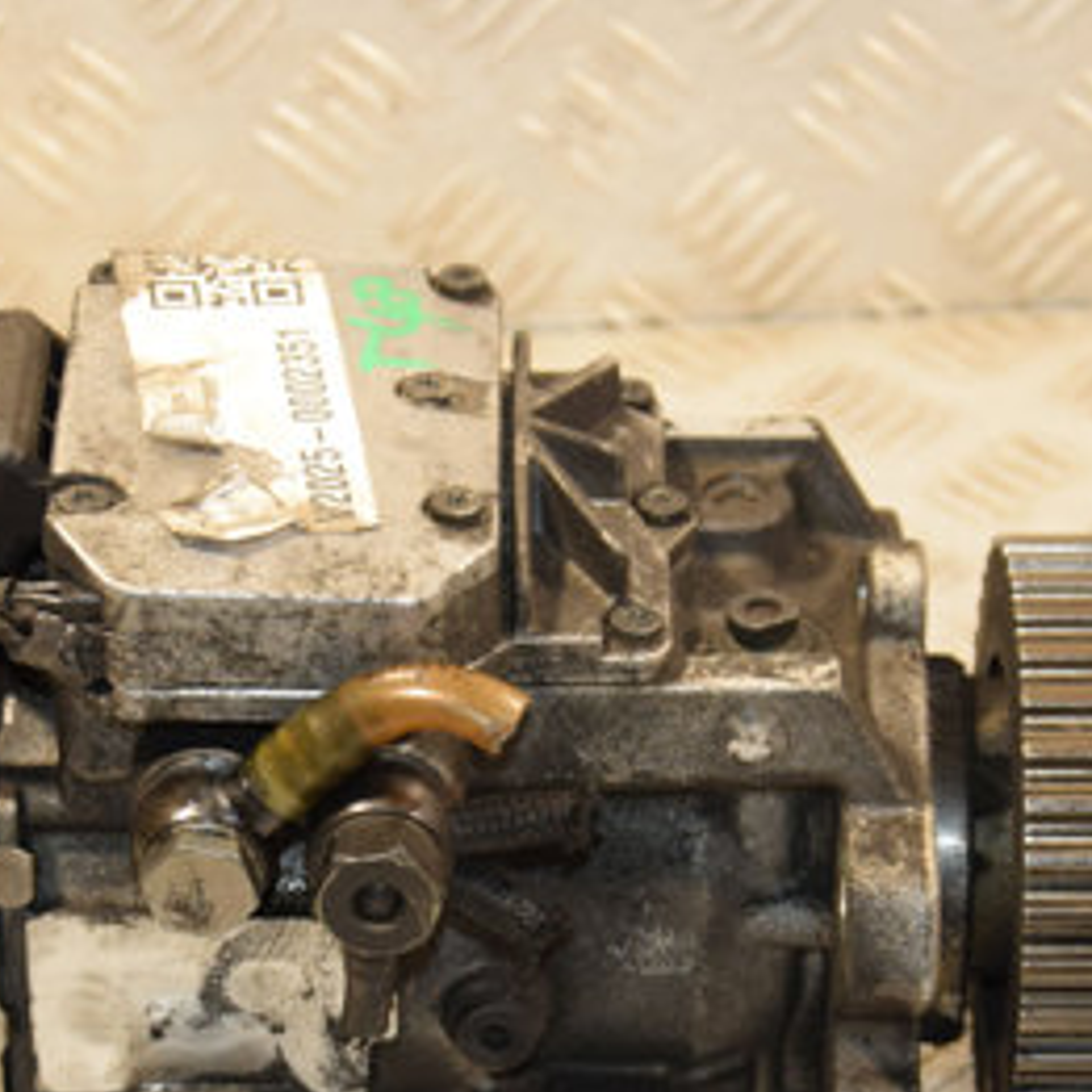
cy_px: 854
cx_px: 573
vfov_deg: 11.6
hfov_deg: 11.6
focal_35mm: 150
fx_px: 5354
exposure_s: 1/160
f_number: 4.8
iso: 800
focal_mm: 48
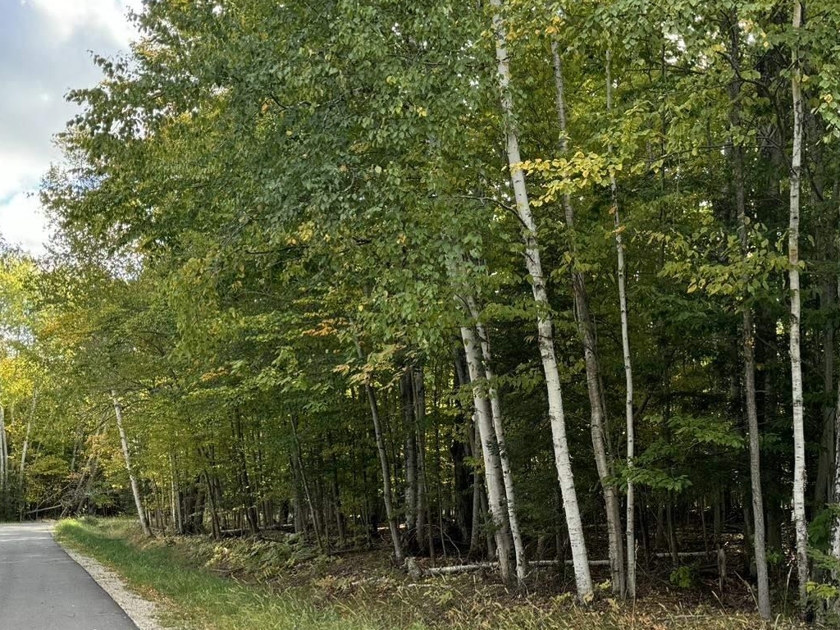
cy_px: 468
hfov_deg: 39.3
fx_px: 1165
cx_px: 534
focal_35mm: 48
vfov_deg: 29.8
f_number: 1.78
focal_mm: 6.76
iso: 64
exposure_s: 1/250
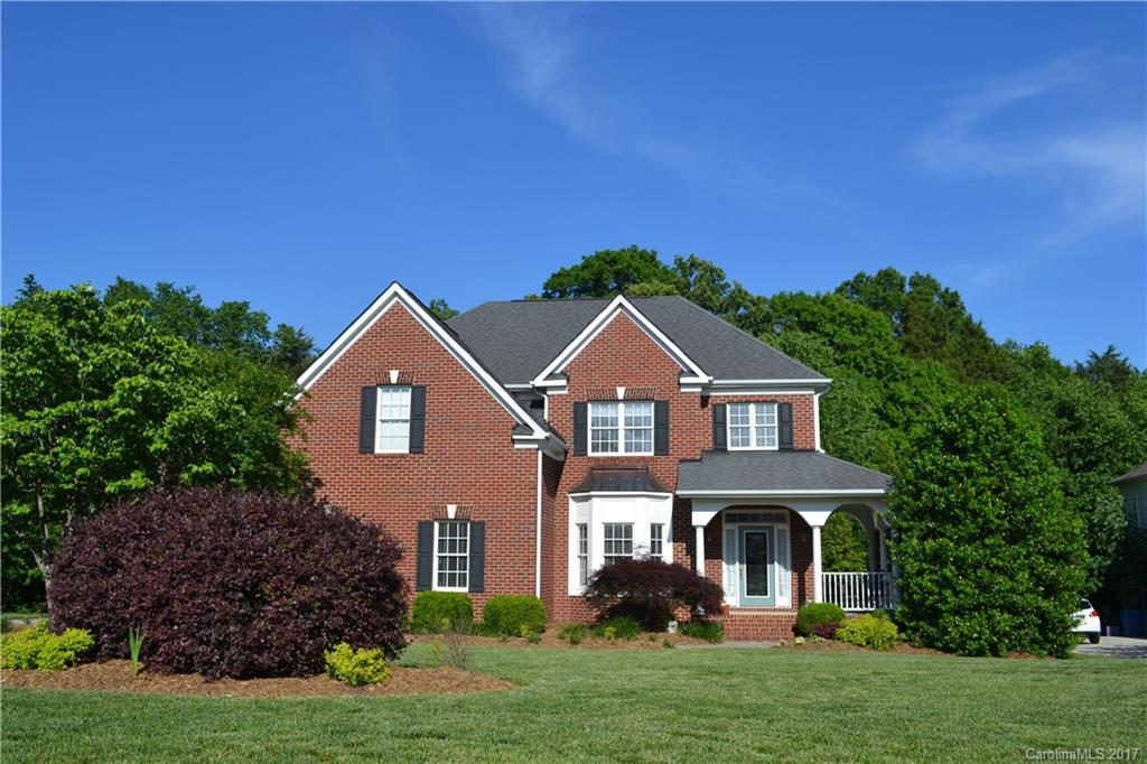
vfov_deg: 43.6
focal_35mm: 30
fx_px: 955
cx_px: 574
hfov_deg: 61.9
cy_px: 382
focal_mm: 20
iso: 100
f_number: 9
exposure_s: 1/320
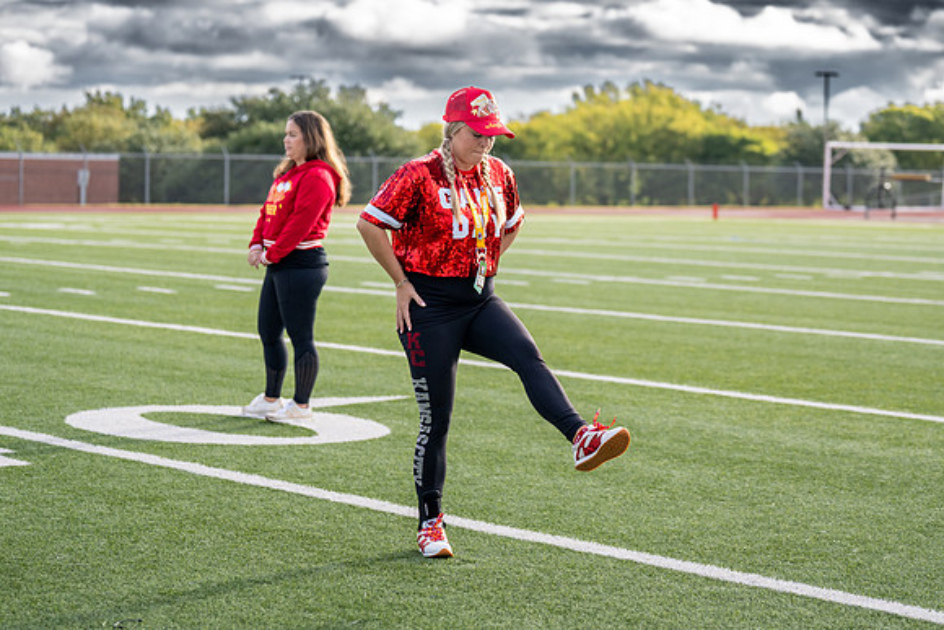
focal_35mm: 89
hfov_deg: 22.8
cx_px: 530
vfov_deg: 15.3
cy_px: 281
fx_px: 2340
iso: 250
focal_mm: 70
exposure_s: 1/2500
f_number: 2.8
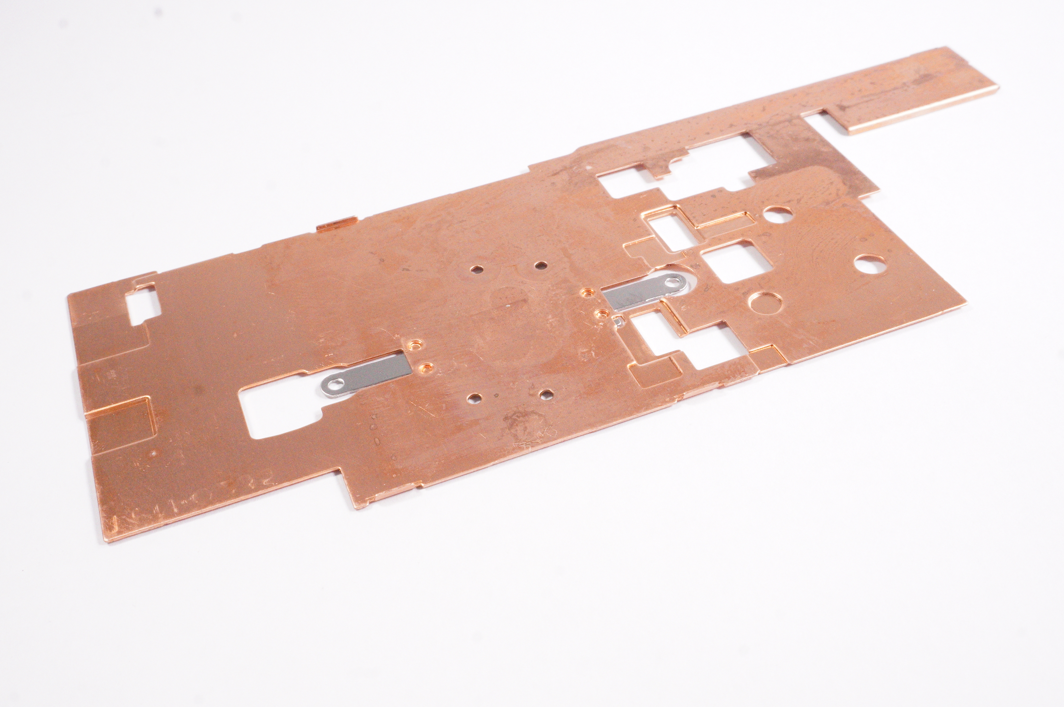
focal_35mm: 38
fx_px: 1107
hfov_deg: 51.3
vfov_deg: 35.4
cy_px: 354
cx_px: 532
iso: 6400
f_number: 16
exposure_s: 1/250
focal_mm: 25
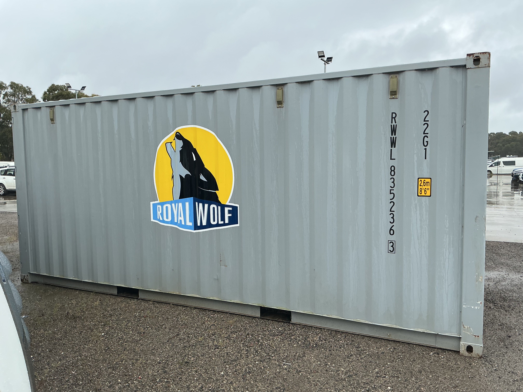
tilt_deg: -5.2
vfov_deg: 48.2
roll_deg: -0.9
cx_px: 262
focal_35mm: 29
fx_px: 438
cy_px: 196
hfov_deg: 61.7
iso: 25
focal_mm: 3
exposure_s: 1/593
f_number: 1.8
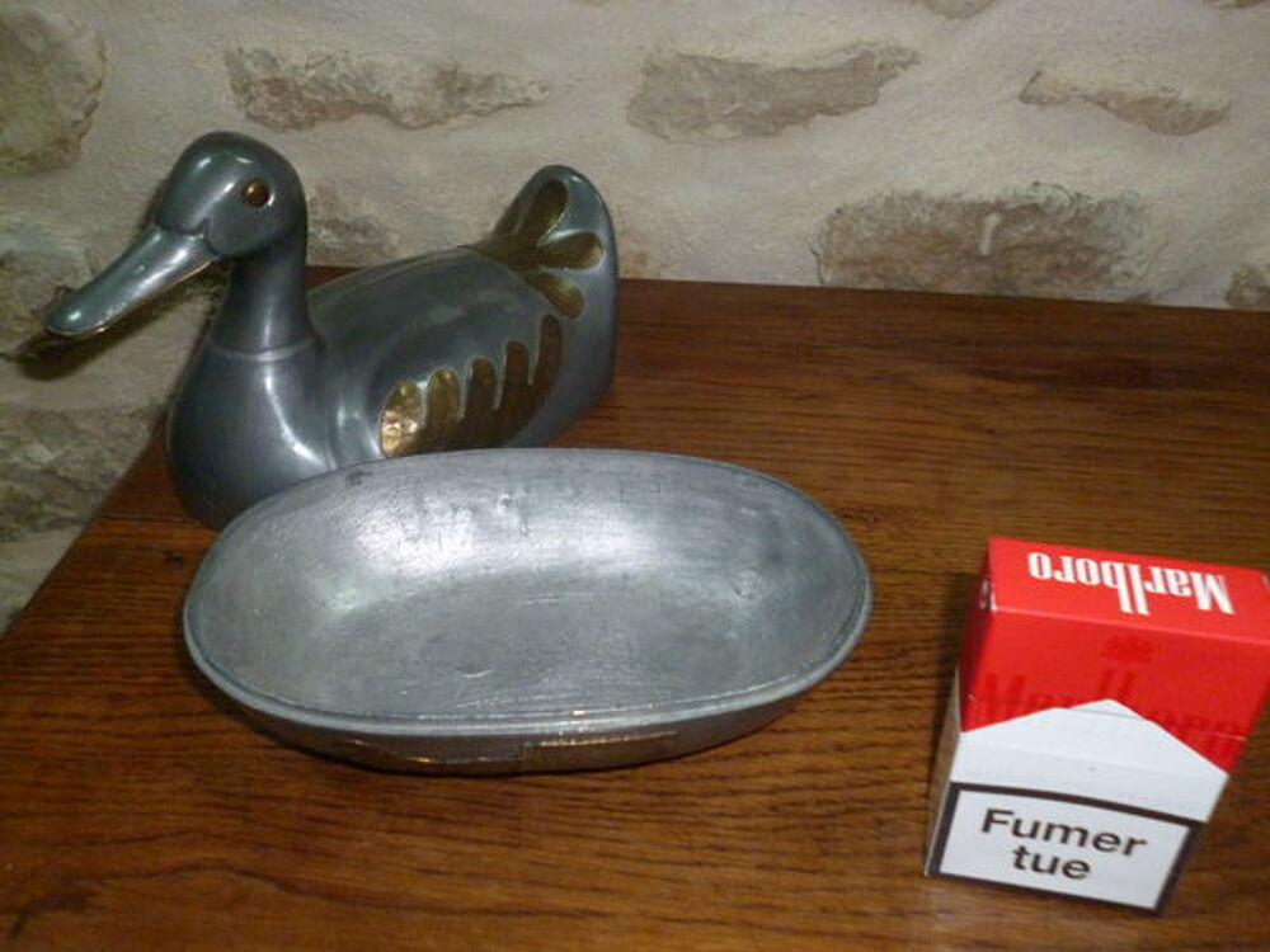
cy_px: 476
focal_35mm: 32
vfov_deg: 44.2
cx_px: 635
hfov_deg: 56.8
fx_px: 1174
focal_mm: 5.7
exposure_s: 1/60
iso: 400
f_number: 2.9
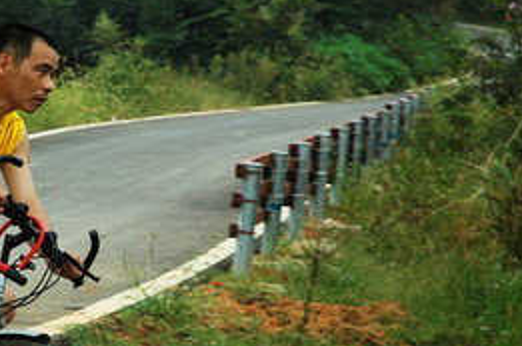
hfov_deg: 8.5
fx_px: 3488
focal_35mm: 241
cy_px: 246
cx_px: 56
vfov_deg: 5.7
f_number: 4.5
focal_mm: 70
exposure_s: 1/400
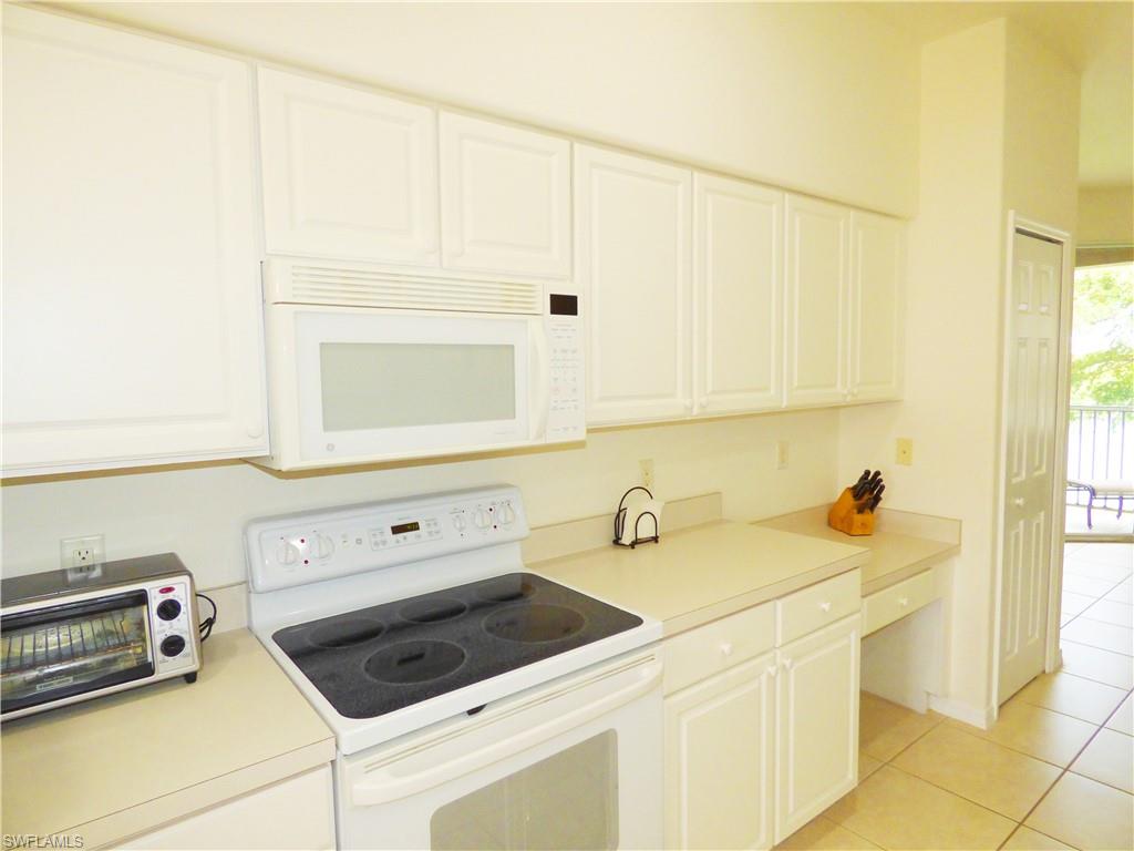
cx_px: 567
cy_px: 426
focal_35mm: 20
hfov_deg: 81.7
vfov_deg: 66.0
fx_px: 655
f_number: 3.5
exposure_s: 1/60
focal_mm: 3.58
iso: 400
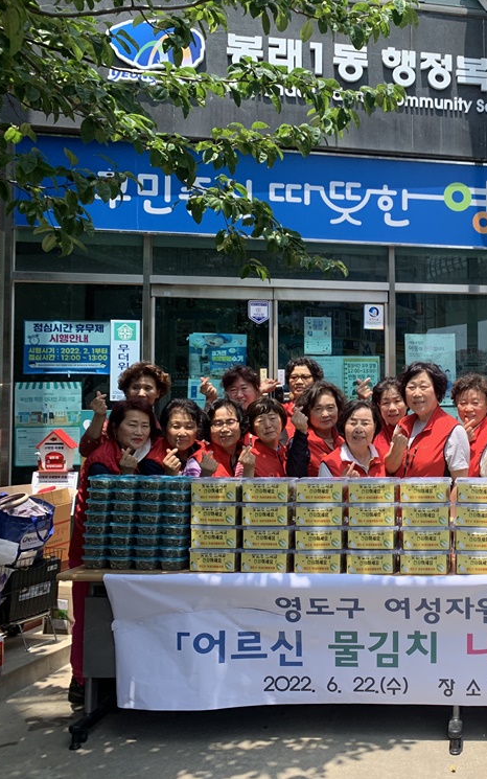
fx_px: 785
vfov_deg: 52.7
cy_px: 389
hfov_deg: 32.2
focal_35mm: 37
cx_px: 465
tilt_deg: +1.8
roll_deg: +0.6
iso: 25
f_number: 1.8
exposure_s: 1/835
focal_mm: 4.25
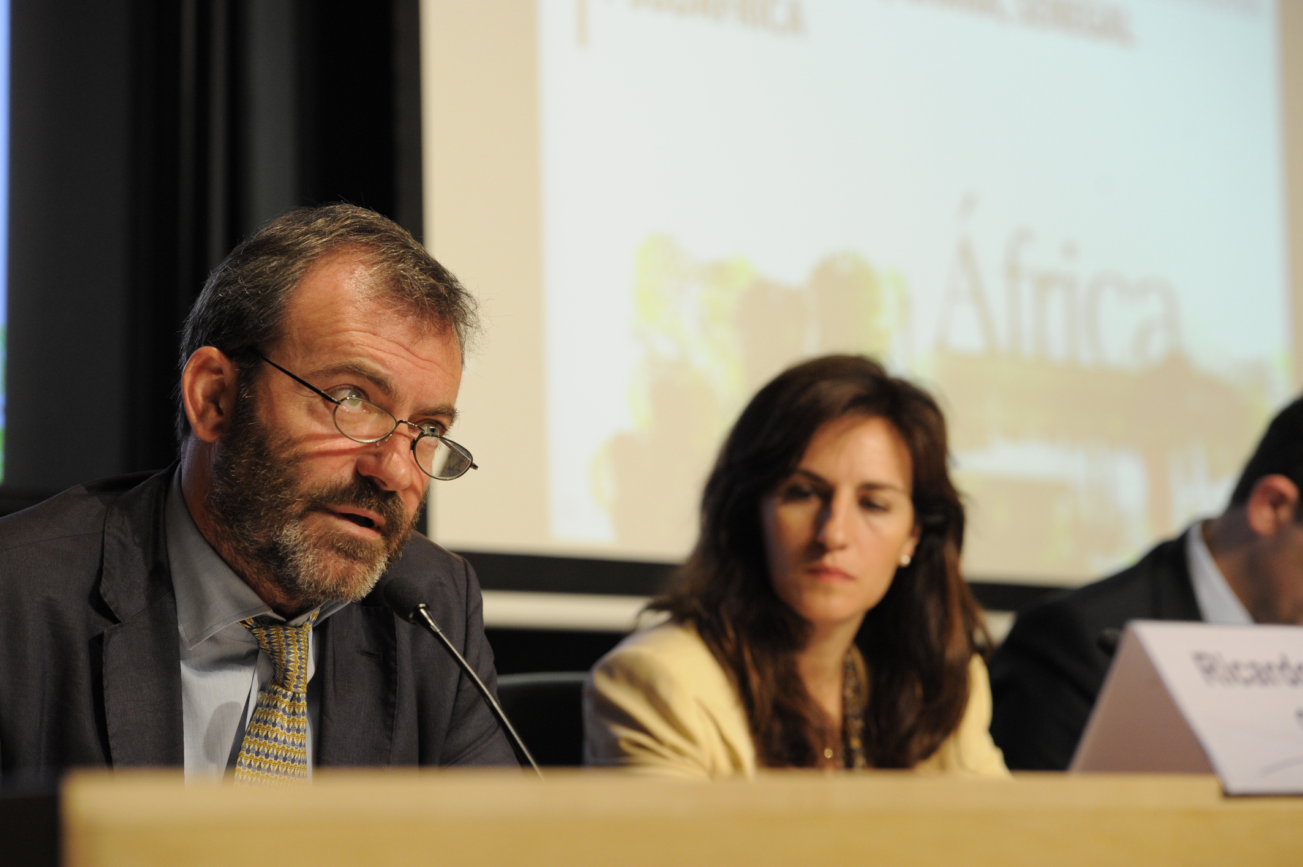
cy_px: 434
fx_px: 4051
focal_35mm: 112
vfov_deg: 12.2
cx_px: 652
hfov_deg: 18.3
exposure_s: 1/200
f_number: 4
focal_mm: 112
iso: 2500
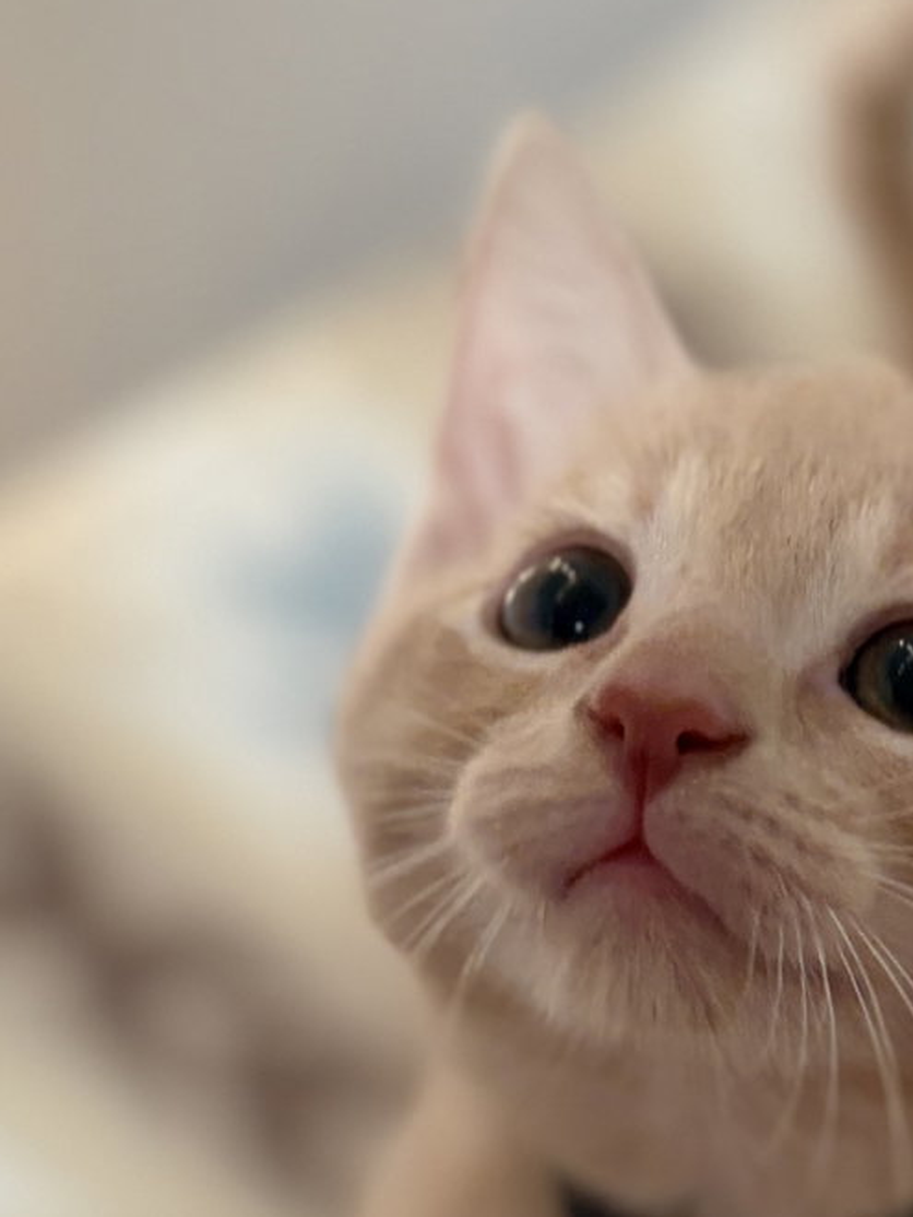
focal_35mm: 84
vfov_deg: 22.7
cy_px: 1115
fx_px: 2954
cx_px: 974
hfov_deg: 17.1
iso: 320
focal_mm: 5.96
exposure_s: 1/60
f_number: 1.6
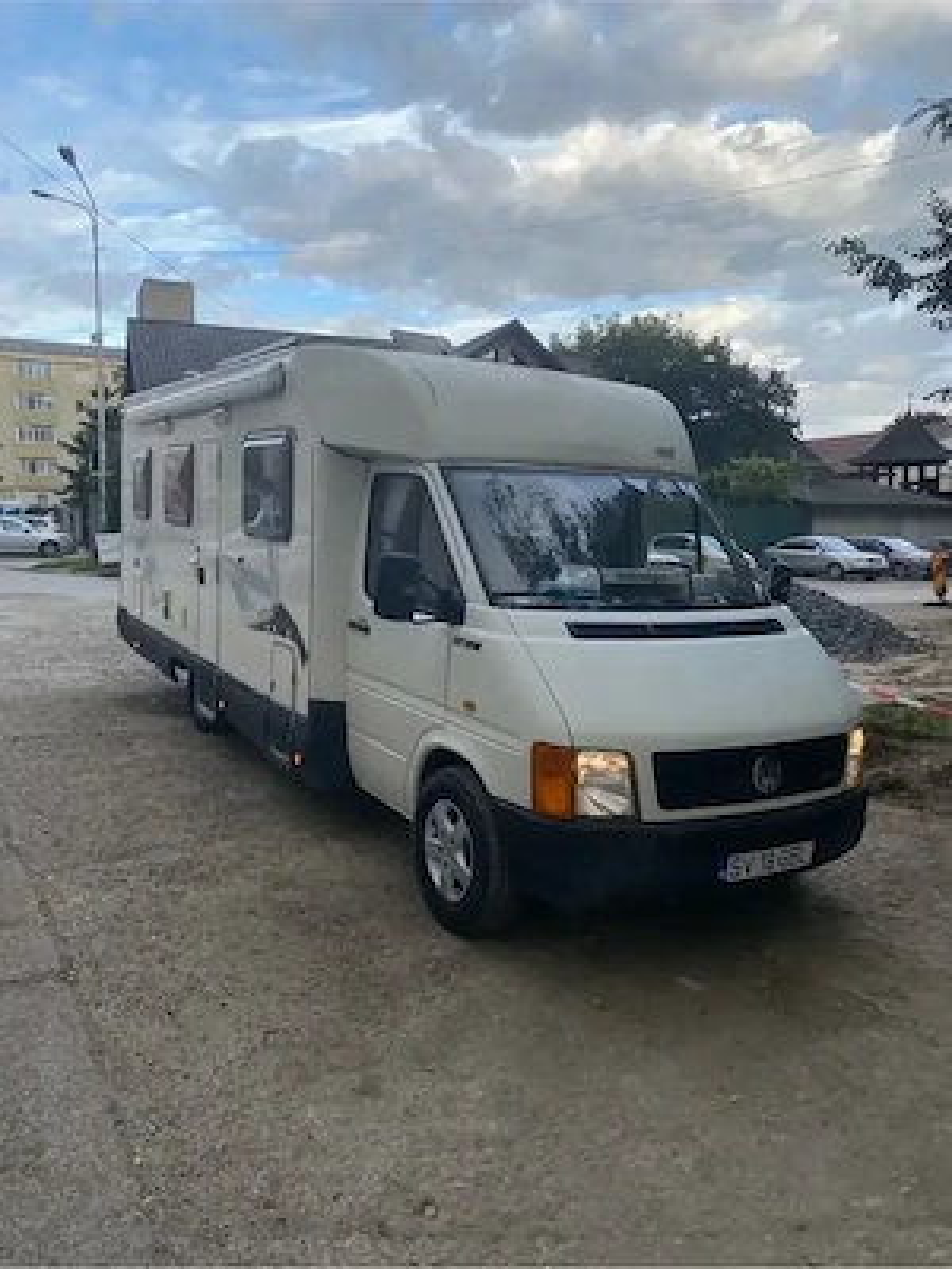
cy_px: 634
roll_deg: -0.1
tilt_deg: -5.6
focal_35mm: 26
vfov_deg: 67.3
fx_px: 953
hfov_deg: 53.1
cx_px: 476
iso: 32
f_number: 1.8
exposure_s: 1/546
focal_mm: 4.25
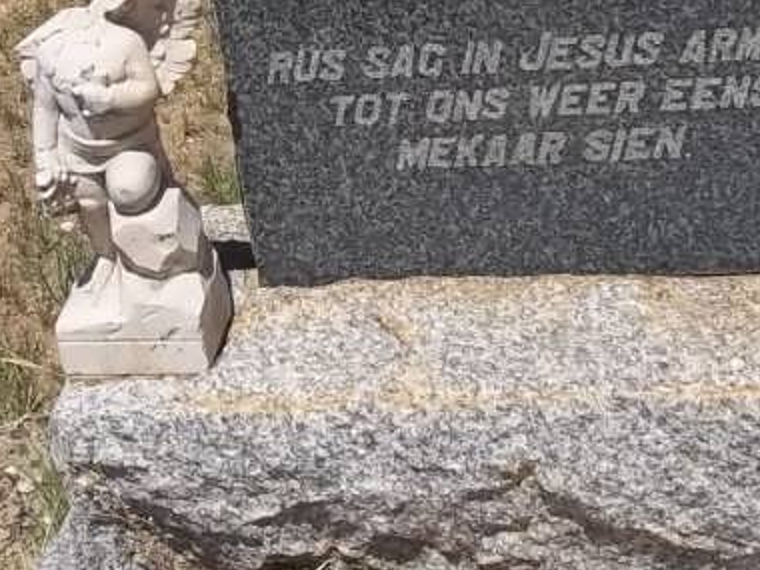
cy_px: 64
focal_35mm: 101
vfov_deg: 14.5
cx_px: 298
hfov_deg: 19.4
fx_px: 2217
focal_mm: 5.7
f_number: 5.5
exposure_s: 1/800
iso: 80
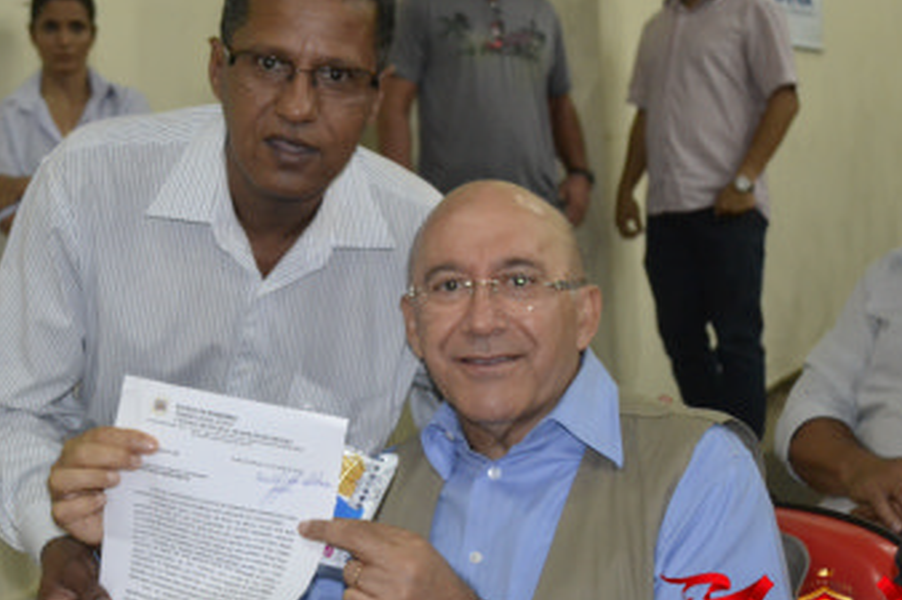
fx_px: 1721
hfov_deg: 29.3
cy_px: 308
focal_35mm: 69
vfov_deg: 19.8
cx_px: 368
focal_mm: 31
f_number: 4
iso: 3200
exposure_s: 1/60
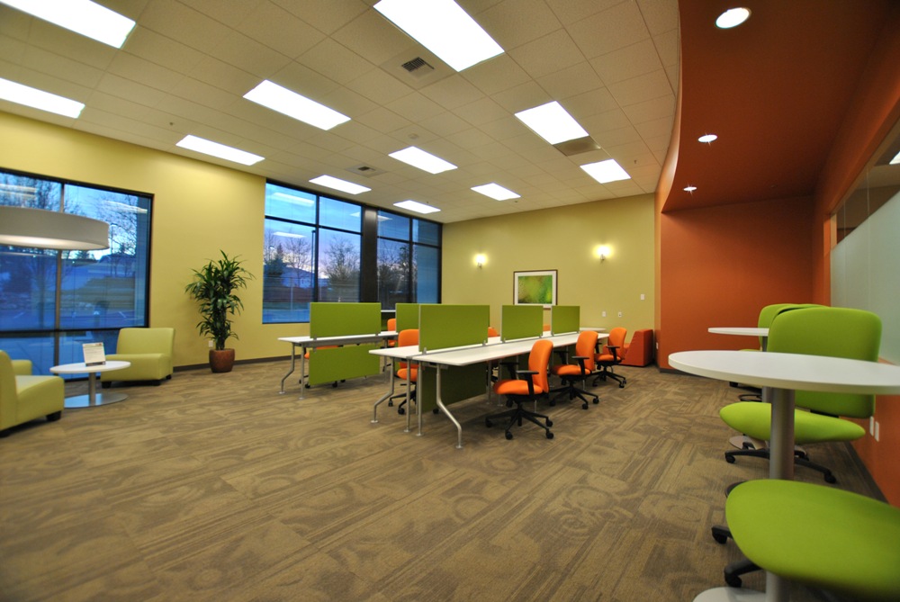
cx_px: 450
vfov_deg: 77.5
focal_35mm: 15
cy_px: 301
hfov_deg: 100.3
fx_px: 375
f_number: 3.5
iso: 200
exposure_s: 1/25
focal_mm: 10
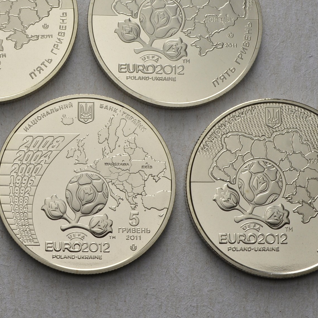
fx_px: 977
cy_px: 127
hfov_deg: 18.3
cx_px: 62
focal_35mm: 94
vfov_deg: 18.5
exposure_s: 1/250
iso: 400
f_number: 14
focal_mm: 34
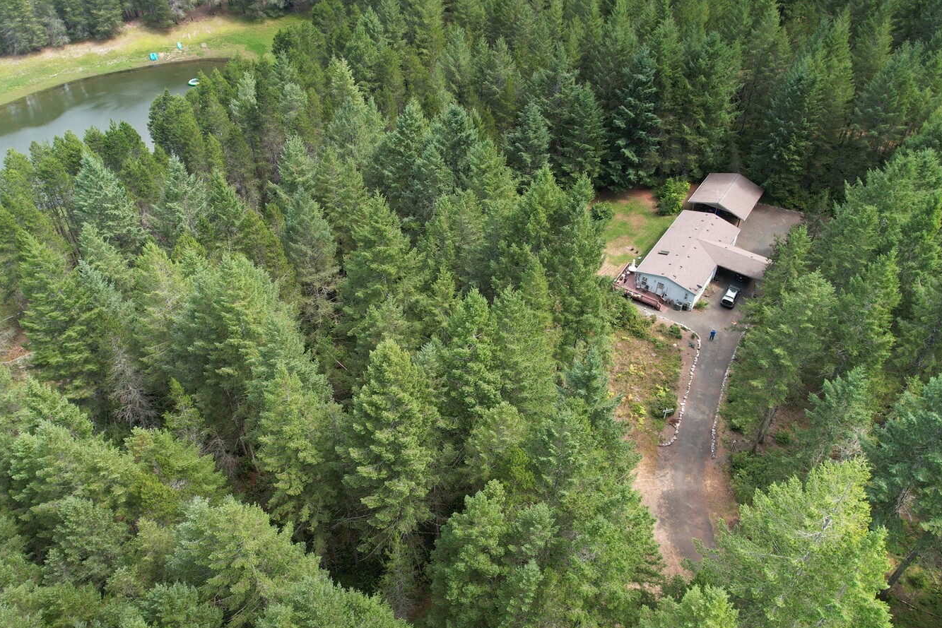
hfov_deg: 65.4
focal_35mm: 28
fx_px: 733
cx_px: 448
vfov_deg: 46.4
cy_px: 291
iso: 100
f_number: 2.8
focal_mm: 8.38
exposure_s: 1/15
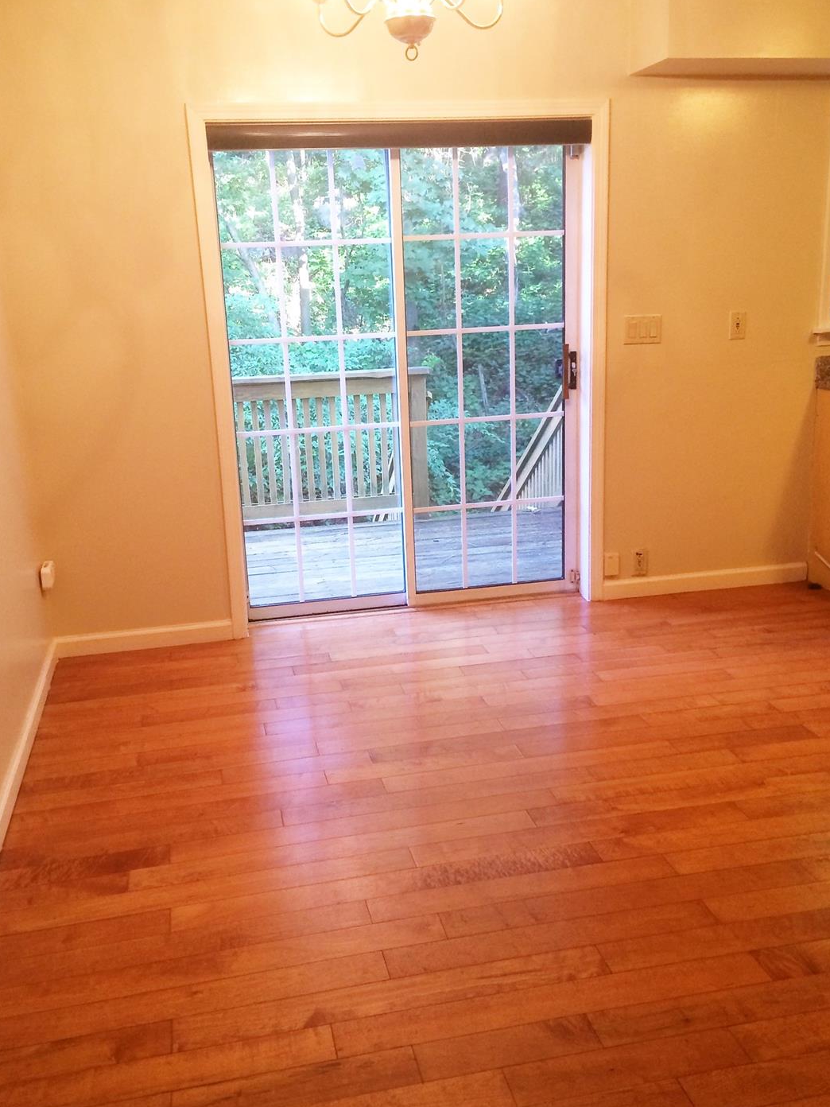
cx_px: 414
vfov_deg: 56.8
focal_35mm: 32
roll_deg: +2.7
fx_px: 1023
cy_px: 555
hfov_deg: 44.2
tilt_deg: -15.1
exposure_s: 1/30
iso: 100
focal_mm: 4.15
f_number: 2.2
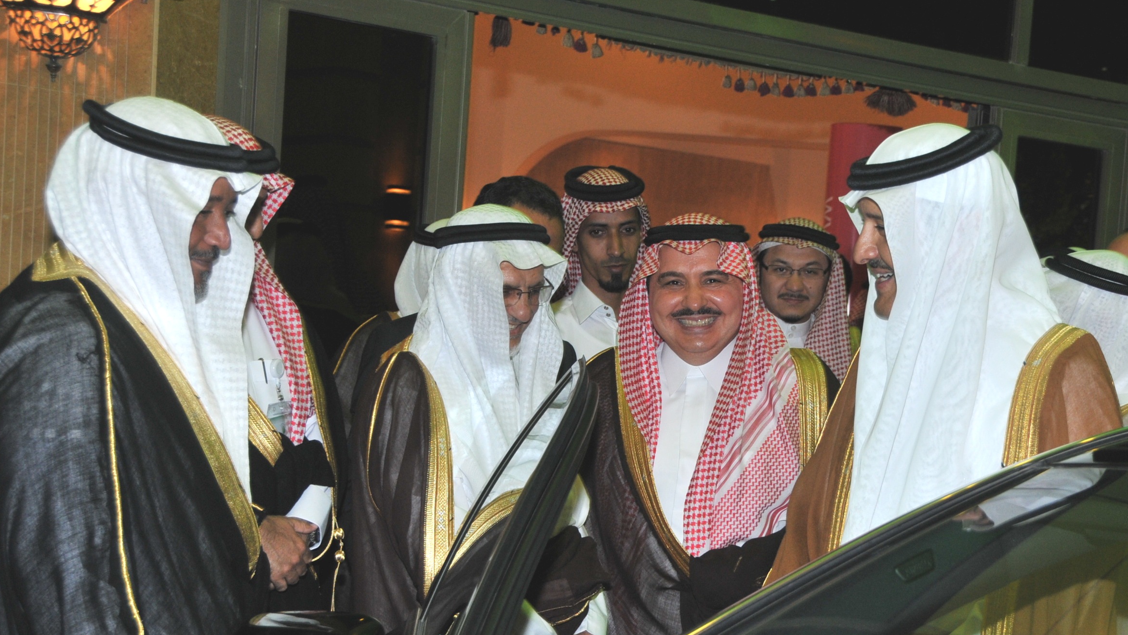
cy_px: 429
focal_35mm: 69
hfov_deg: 30.4
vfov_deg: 17.4
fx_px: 2064
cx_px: 747
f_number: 5.6
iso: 400
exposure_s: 1/60
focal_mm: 32
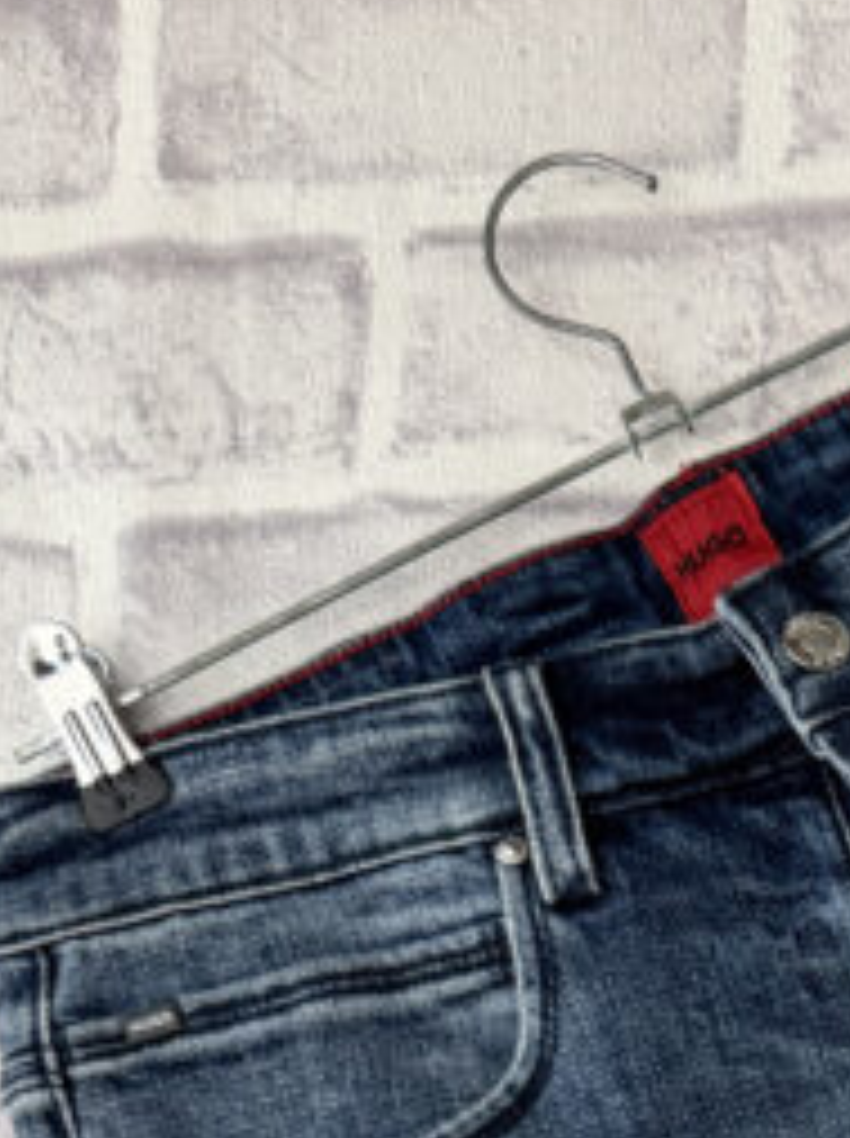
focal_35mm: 76
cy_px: 1547
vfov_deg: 22.5
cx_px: 1219
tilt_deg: -82.5
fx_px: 2495
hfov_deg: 17.6
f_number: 1.78
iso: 200
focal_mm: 6.76
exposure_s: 1/60
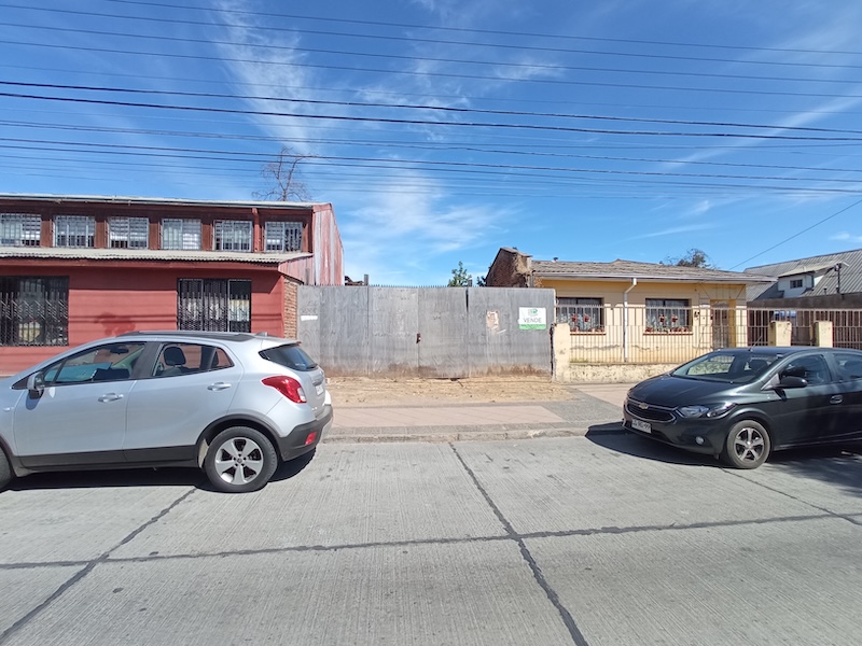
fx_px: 374
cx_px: 431
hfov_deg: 98.2
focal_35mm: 15
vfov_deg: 81.7
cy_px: 323
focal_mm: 1.65
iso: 111
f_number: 2.2
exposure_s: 1/1294
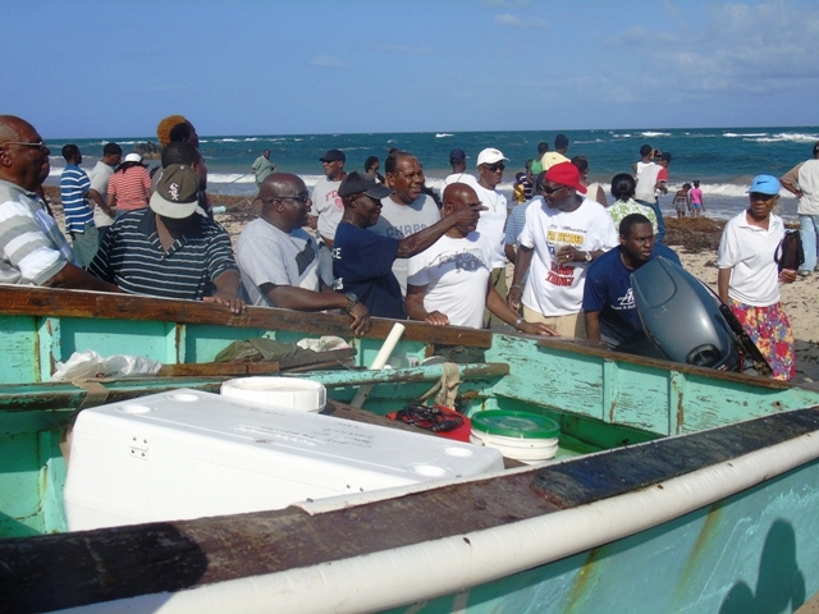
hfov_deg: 54.0
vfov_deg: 41.8
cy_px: 307
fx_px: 804
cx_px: 410
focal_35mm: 34
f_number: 3.8
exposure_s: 1/1250
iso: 80
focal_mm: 6.1
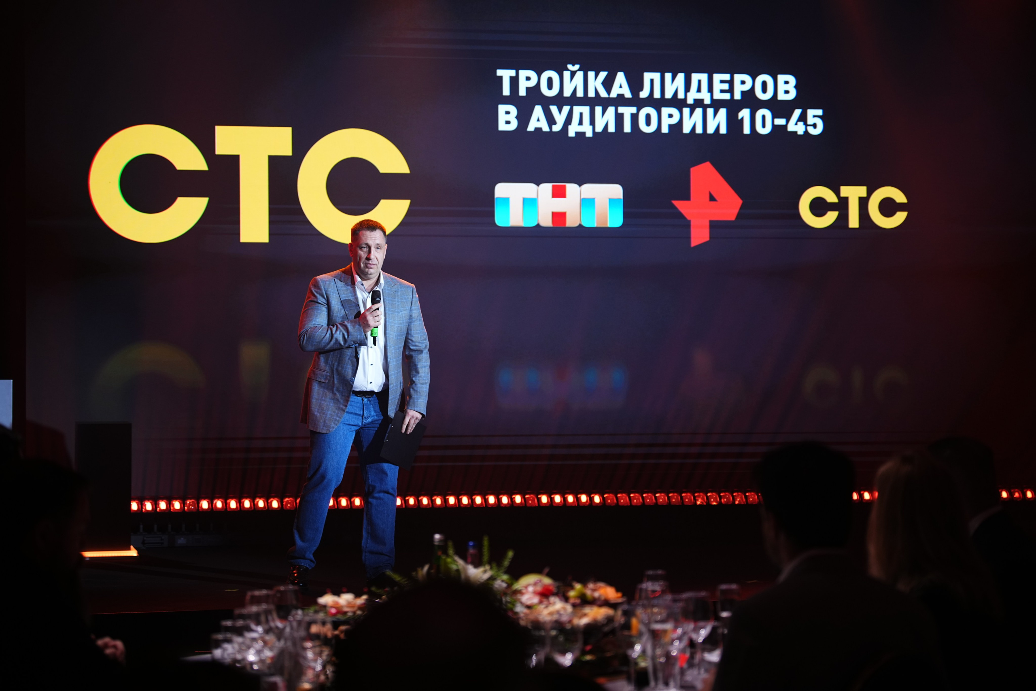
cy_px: 346
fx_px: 2360
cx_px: 518
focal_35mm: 82
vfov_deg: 16.7
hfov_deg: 24.8
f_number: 2.8
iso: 500
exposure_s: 1/160
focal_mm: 82
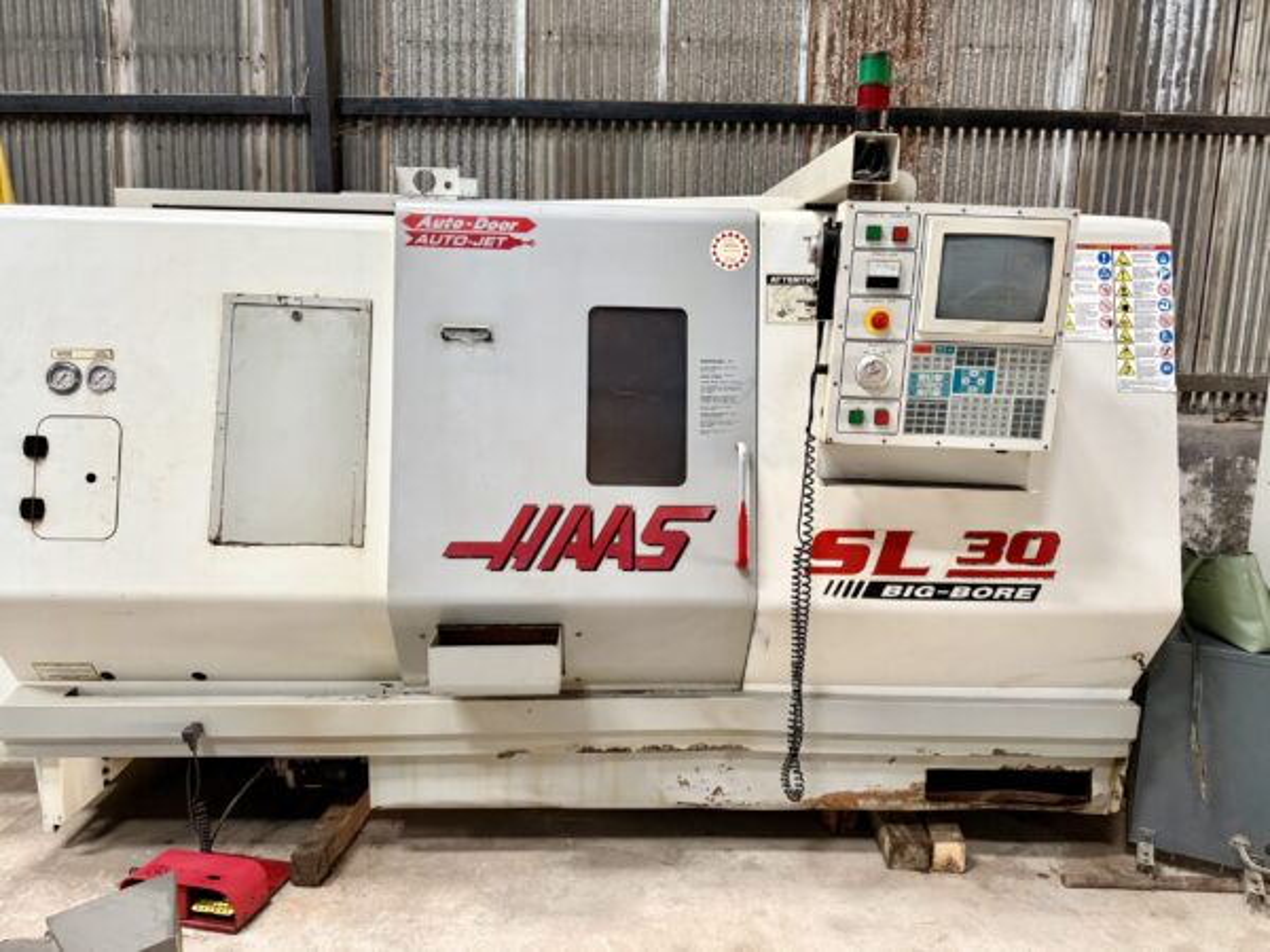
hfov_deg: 71.6
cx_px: 635
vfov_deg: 56.8
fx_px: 881
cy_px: 476
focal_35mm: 24
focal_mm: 6.76
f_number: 1.78
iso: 320
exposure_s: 1/60
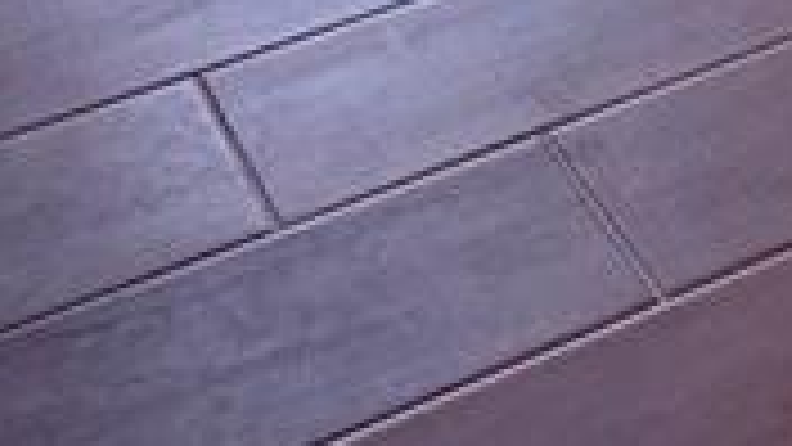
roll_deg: -0.6
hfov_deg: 18.0
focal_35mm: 114
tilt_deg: -7.3
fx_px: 2394
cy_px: -1131
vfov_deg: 8.1
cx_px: 891
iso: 160
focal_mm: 6.76
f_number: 1.78
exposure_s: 1/226
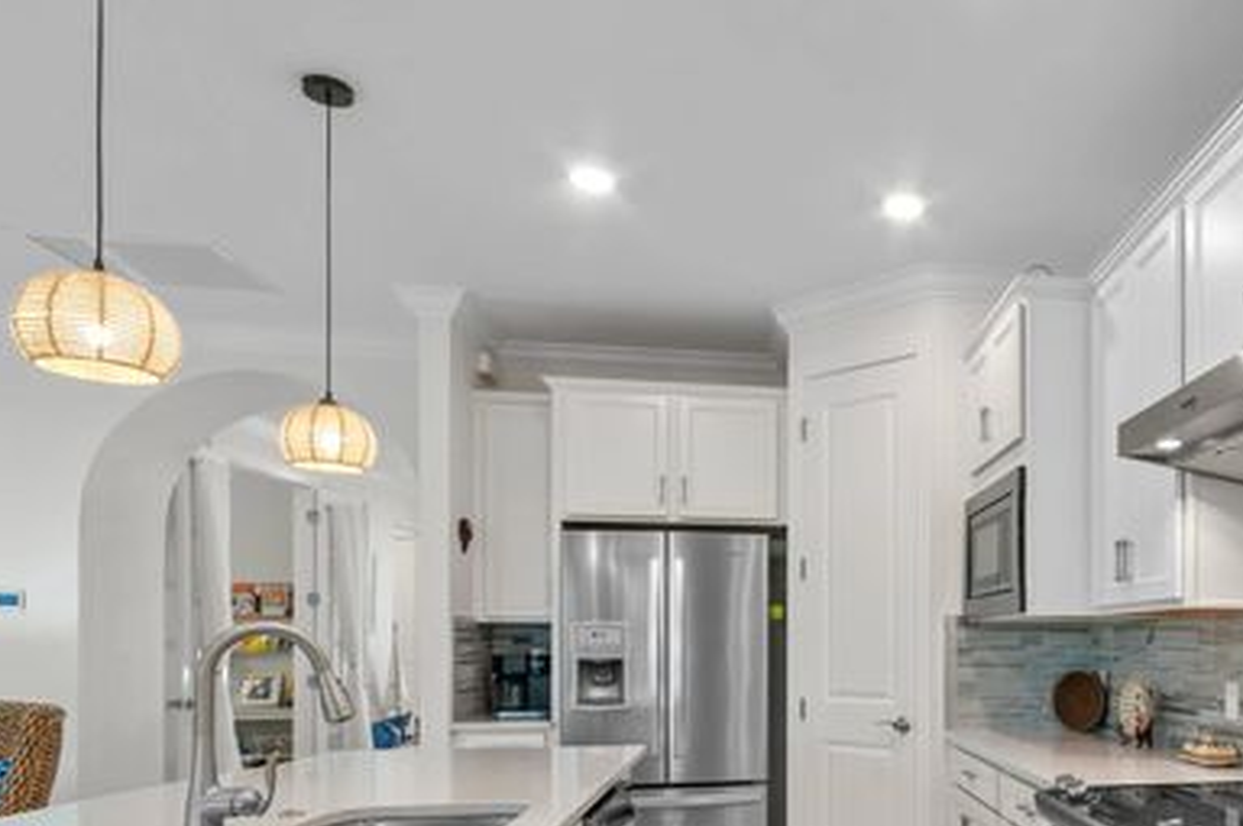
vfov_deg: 49.4
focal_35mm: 25
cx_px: 906
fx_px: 862
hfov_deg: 67.8
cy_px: 607
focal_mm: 10
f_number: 10
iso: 200
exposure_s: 1/2.5
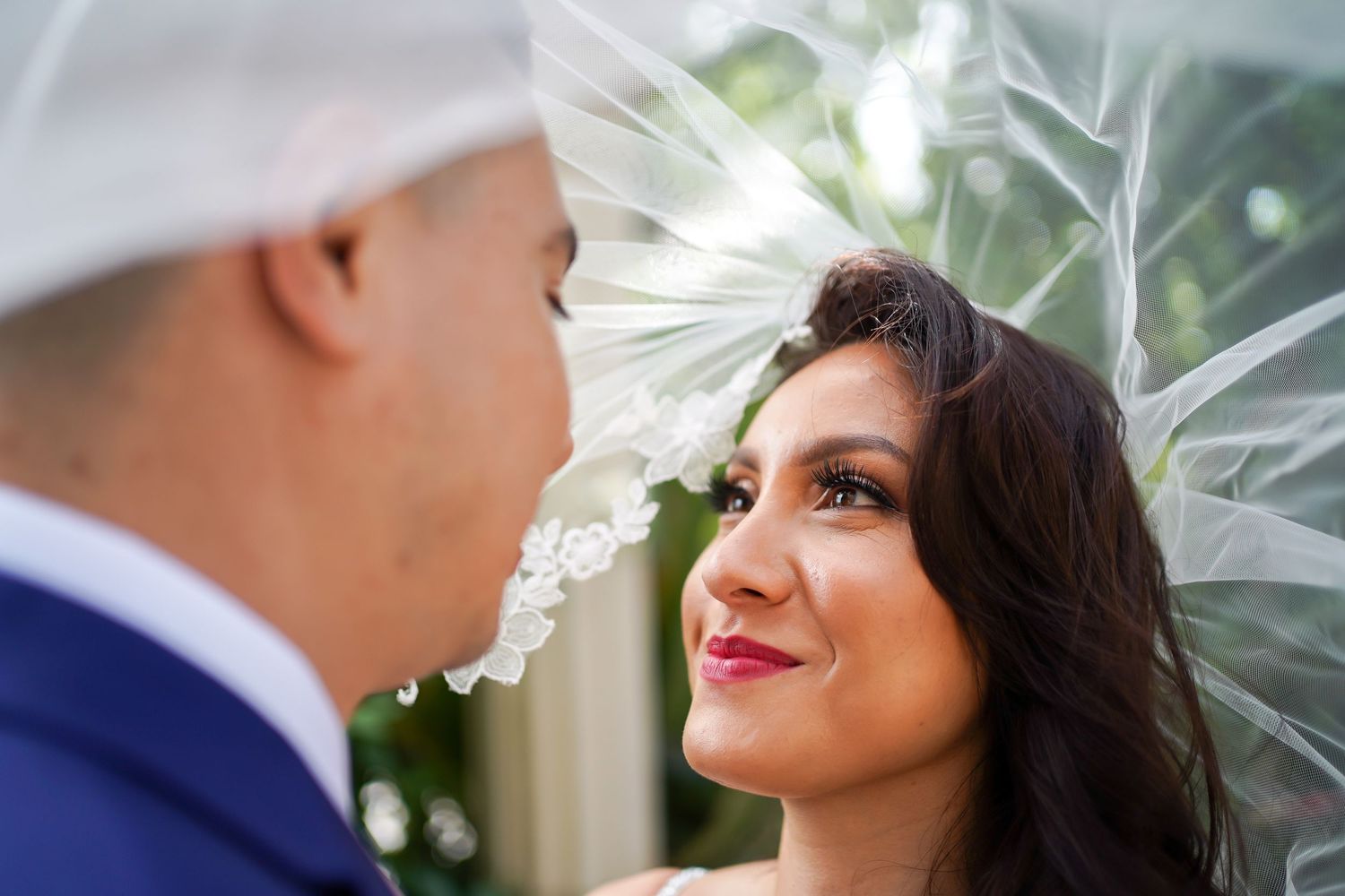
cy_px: 448
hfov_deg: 54.4
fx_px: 1308
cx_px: 672
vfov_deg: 37.9
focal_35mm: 35
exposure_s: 1/1000
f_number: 1.8
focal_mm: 35
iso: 100
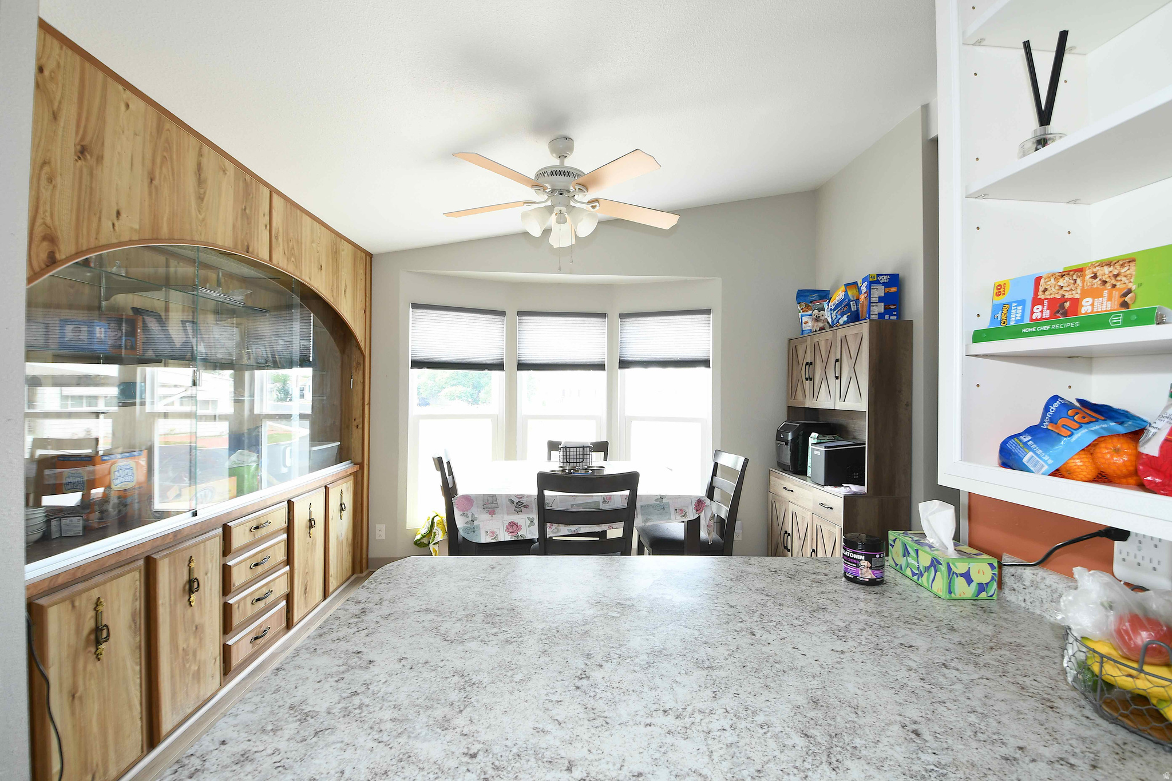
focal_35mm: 15
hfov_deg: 100.4
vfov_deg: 77.3
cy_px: 390
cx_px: 586
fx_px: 488
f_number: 8
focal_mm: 10
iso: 320
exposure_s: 1/8
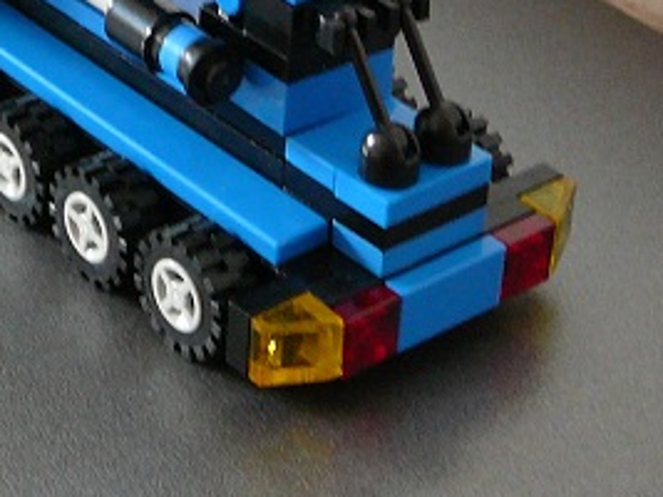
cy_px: -214
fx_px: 2259
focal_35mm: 118
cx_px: -124
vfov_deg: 12.1
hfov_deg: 16.1
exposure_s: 1/10
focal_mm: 6.1
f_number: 3.1
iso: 200
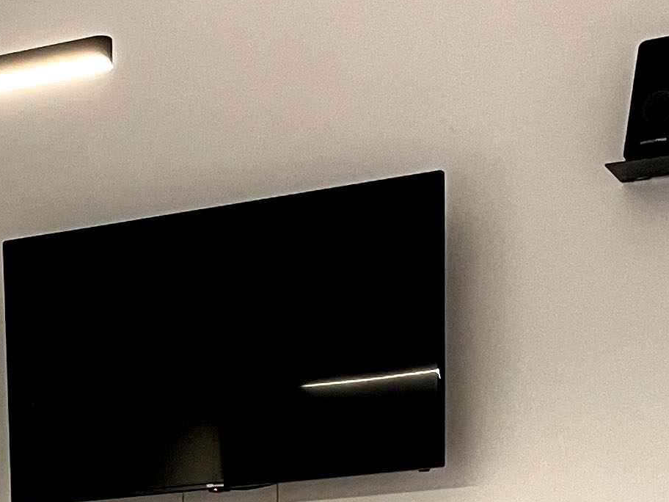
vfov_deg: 11.5
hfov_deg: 16.7
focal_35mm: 115
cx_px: -23
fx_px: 2223
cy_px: 1043
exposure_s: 1/50
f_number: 1.6
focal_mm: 4.2
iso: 100
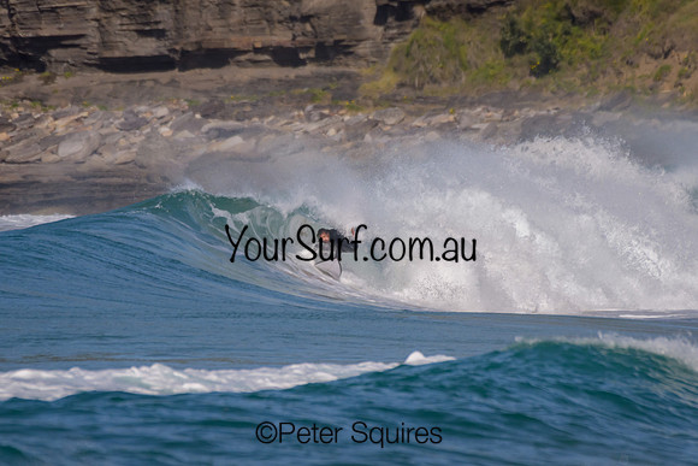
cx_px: 342
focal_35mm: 1149
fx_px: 22279
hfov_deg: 1.8
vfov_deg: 1.2
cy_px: 201
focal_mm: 1000
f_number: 11
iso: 640
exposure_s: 1/2000
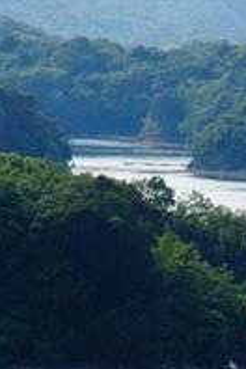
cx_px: 247
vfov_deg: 2.7
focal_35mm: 757
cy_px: 358
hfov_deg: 1.8
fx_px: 7759
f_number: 9
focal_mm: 200
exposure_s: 1/500
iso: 200
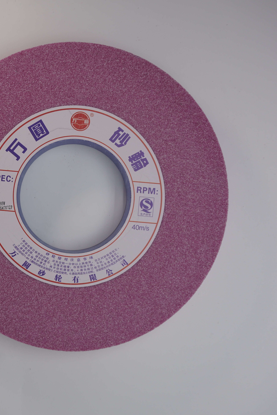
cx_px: 69
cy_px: 207
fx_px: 531
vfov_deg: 42.7
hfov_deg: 28.8
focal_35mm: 46
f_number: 5
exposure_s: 1/125
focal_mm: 20
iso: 125
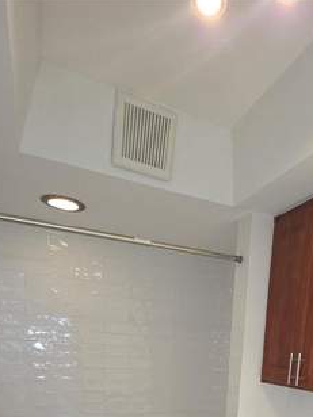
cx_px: 198
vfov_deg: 50.7
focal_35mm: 27
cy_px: 429
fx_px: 326
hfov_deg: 50.8
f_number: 1.9
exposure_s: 1/60
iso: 100
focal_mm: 2.2
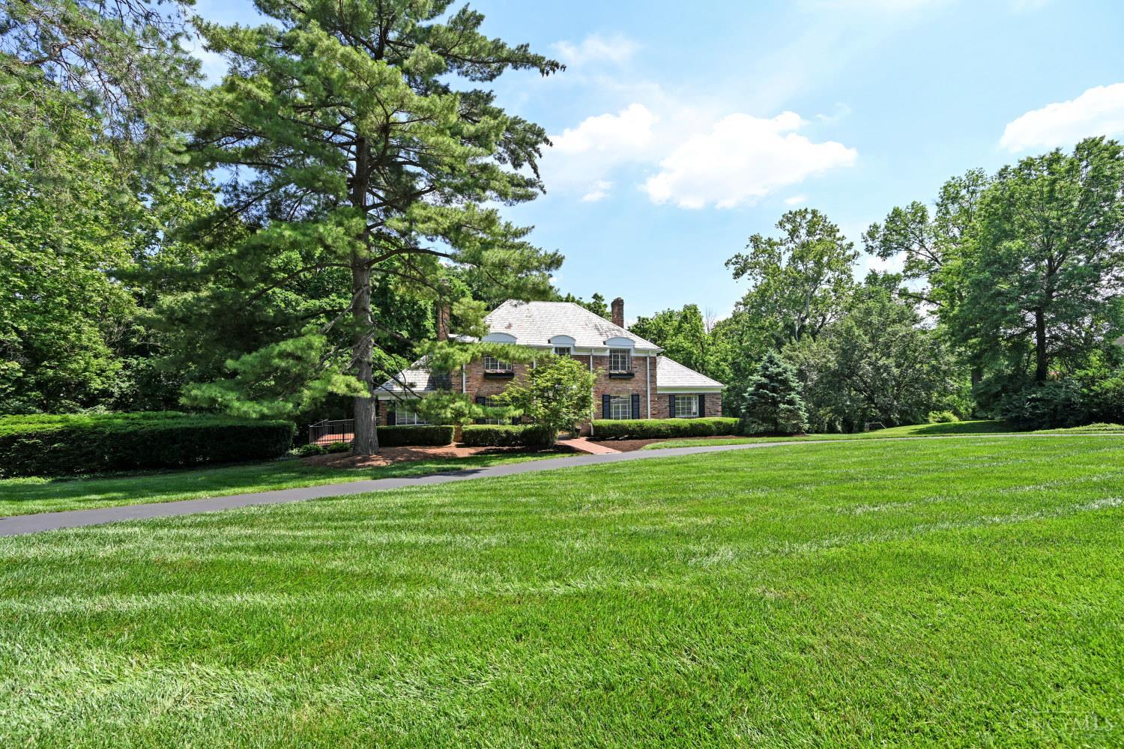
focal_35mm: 14
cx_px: 562
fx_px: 437
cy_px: 374
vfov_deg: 81.2
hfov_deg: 104.3
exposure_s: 1/320
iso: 100
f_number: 6.3
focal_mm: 14
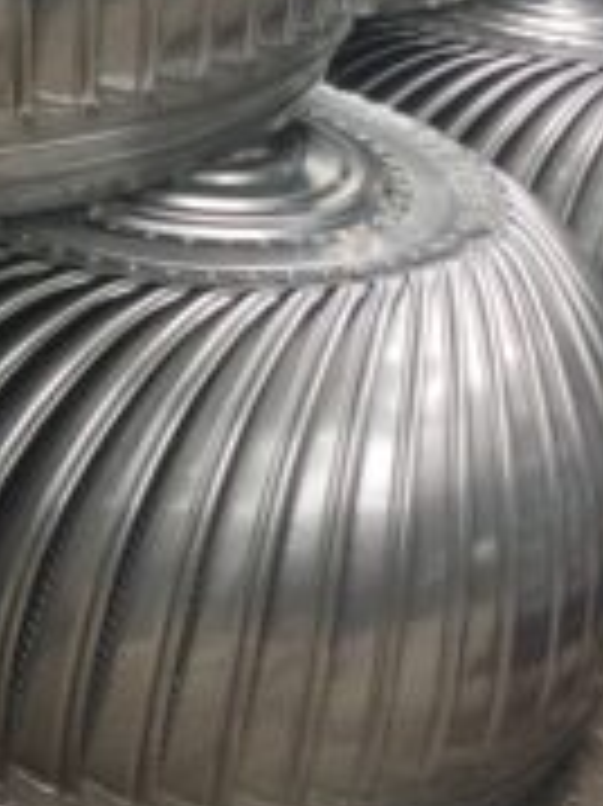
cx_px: 162
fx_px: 1884
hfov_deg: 18.1
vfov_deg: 22.7
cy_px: -92
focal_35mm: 81
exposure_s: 1/379
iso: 25
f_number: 2.4
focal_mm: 3.3
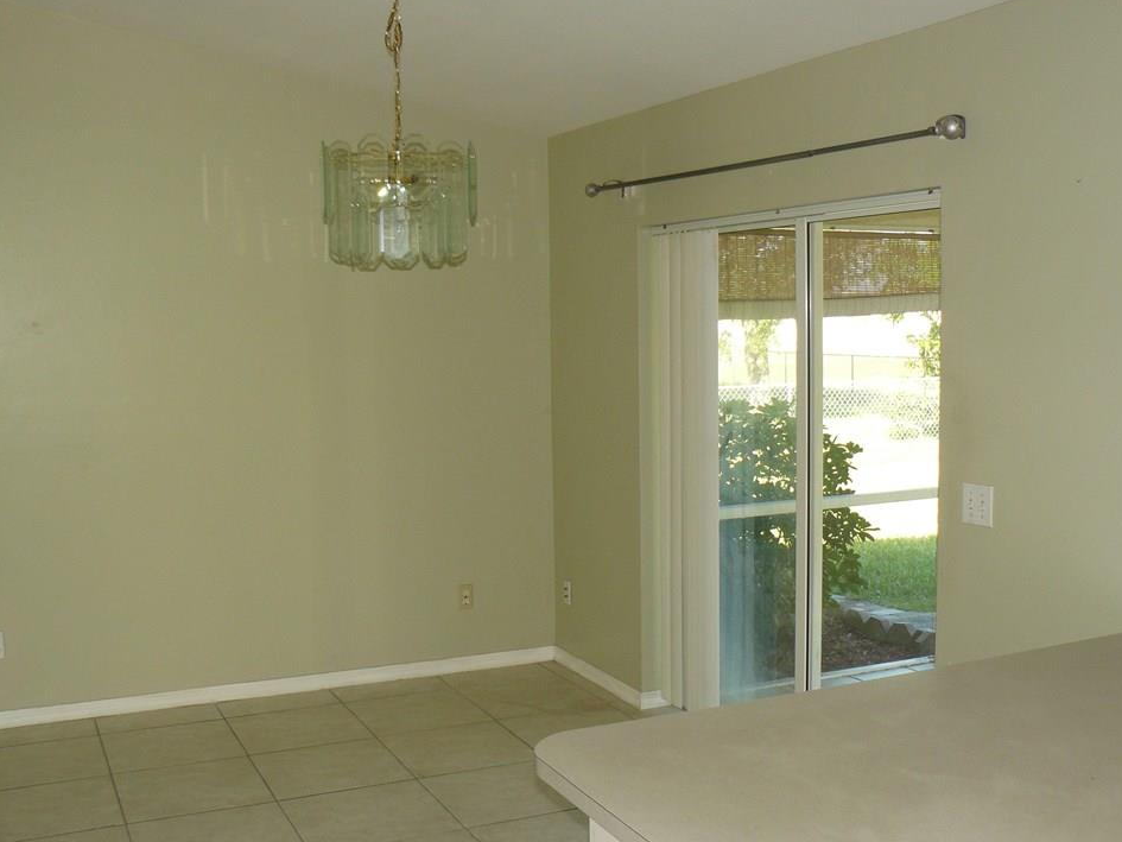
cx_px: 585
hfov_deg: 47.8
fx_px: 1264
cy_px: 424
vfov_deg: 36.8
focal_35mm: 39
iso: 100
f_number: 2.8
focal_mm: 6
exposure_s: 1/60
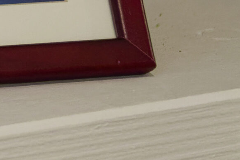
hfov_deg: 6.5
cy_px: -65
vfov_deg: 4.5
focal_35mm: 305
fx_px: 2033
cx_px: -283
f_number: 4.5
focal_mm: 46
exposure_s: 1/125
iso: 3200
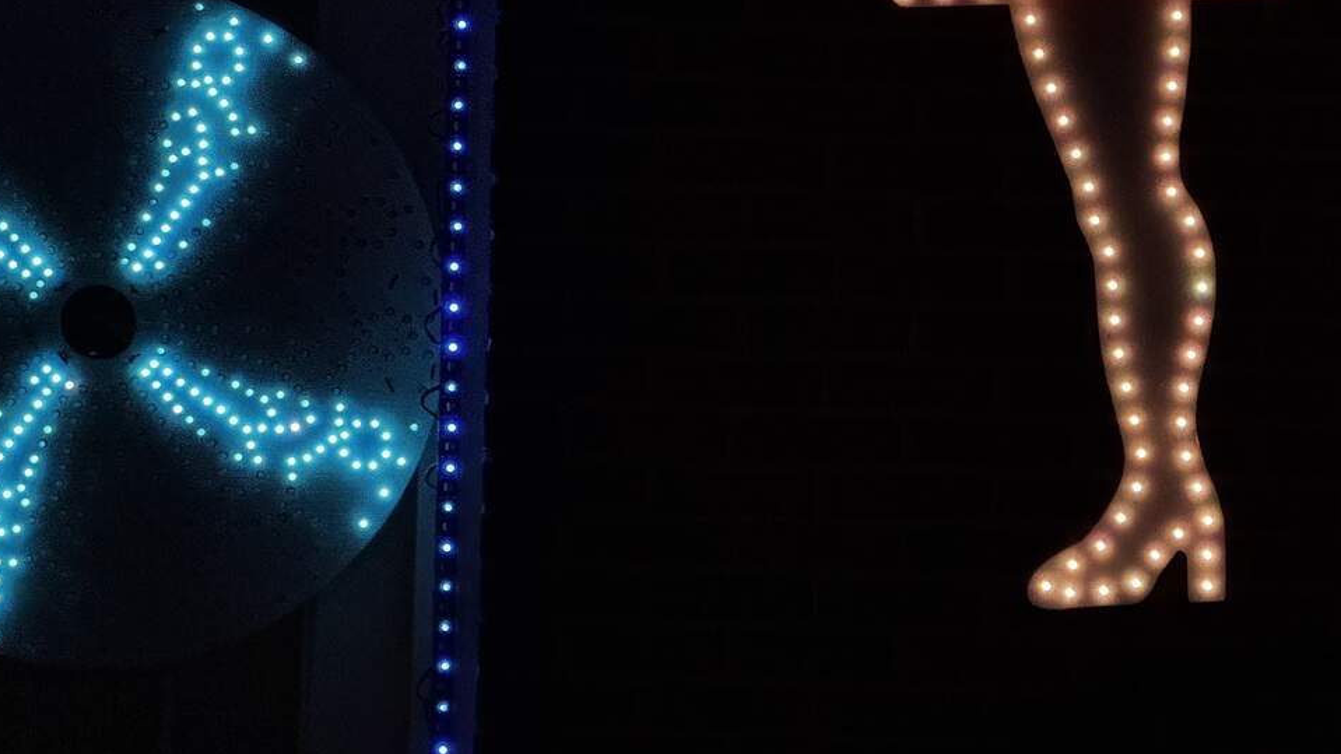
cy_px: 192
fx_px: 3733
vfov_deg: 11.5
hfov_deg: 20.3
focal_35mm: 105
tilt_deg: -1.5
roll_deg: -1.9
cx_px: 819
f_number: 2.8
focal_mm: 9
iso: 2000
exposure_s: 1/25
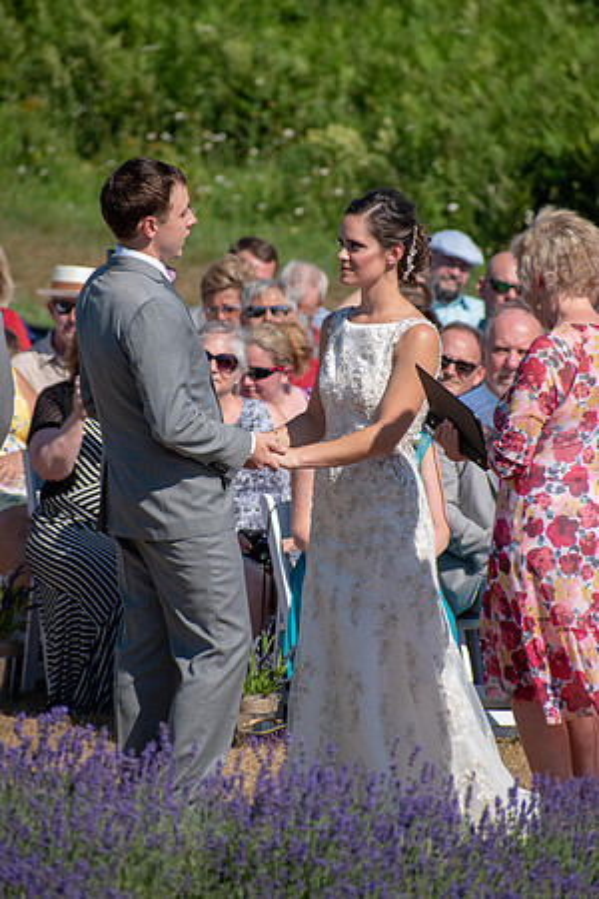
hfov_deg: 3.8
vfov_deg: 5.7
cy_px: 450
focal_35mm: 360
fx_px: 8984
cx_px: 300
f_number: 6
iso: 320
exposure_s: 1/2000
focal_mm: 240
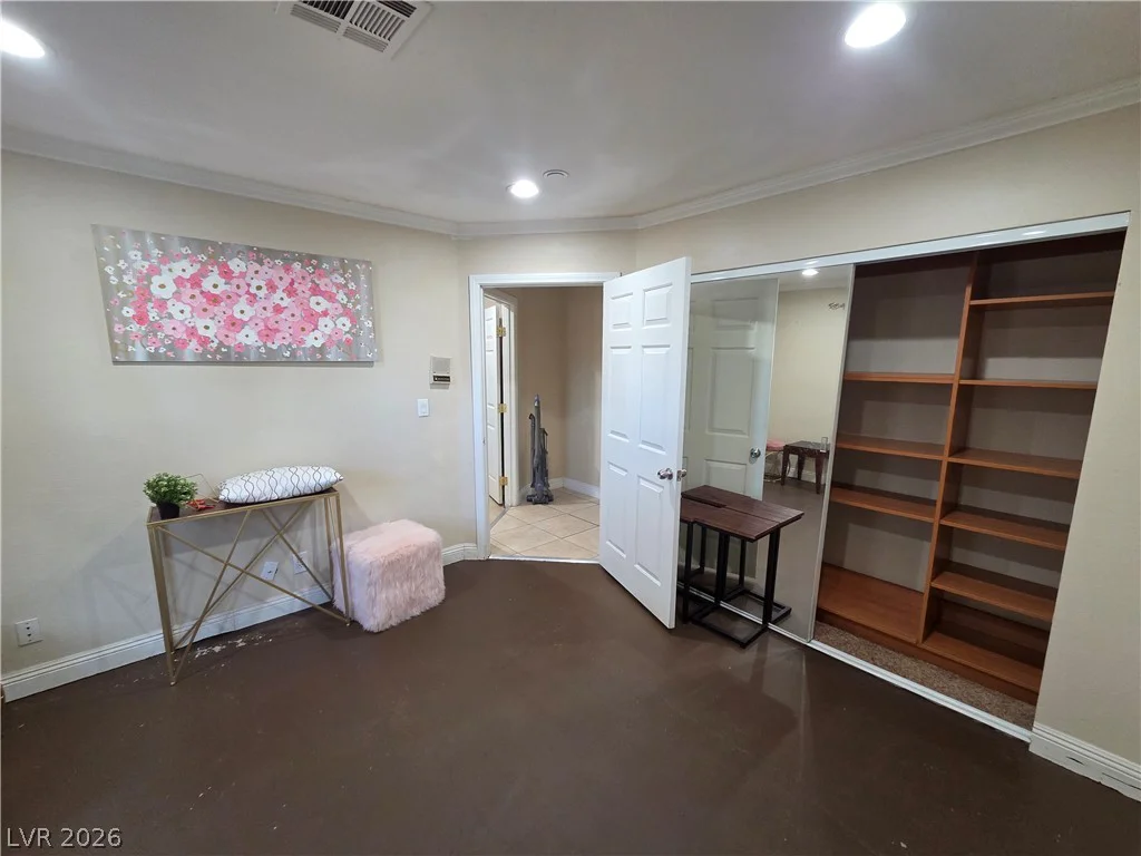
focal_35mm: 13
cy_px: 428
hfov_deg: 106.2
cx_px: 570
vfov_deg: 89.9
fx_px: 429
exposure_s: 1/60
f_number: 2.2
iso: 400
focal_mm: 2.2
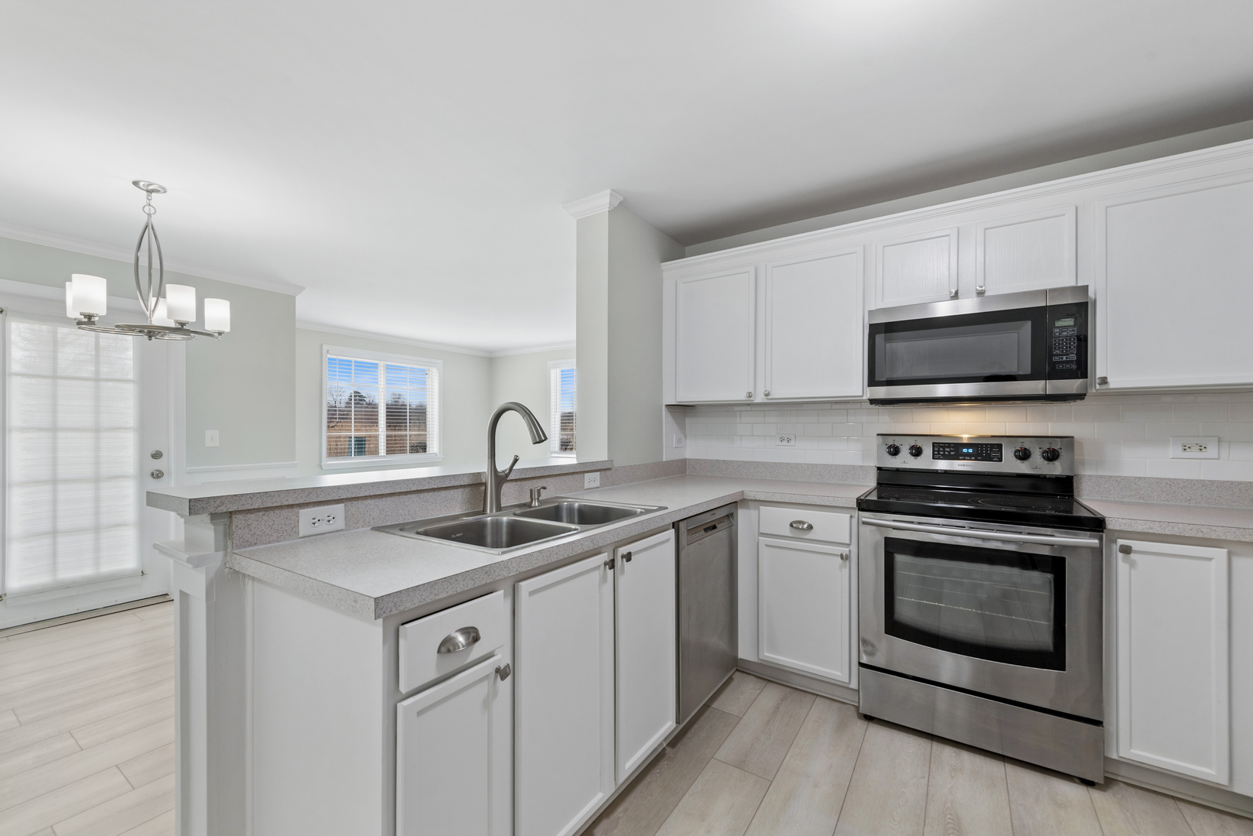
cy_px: 418
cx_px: 626
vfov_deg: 81.2
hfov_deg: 104.3
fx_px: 487
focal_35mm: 14
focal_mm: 14
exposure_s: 1/125
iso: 400
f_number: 8
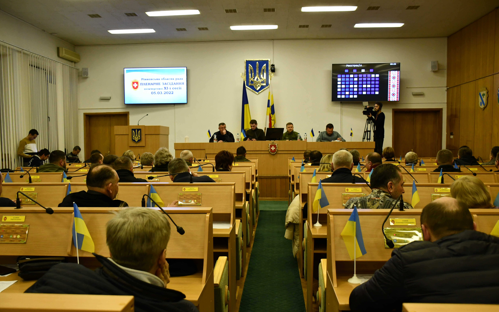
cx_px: 252
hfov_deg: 61.2
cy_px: 166
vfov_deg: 40.6
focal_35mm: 31
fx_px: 422
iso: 1400
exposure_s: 1/125
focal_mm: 20
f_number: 3.5
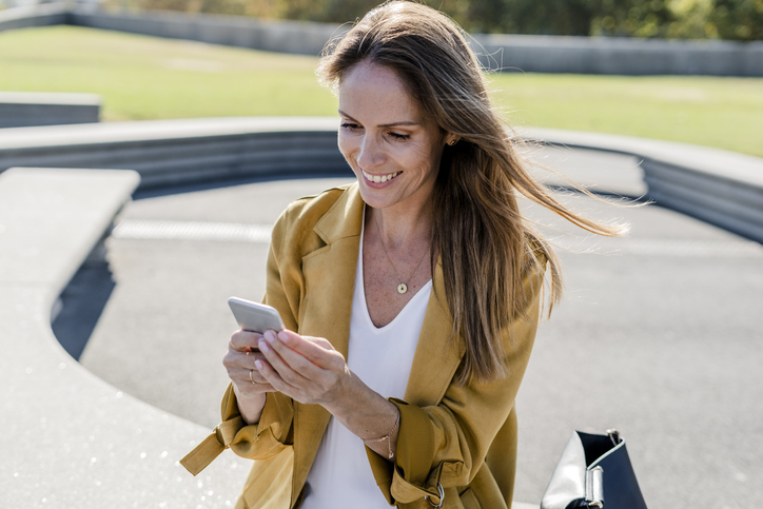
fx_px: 1060
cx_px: 382
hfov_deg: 39.6
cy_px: 254
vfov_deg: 27.0
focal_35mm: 50
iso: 100
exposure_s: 1/1000
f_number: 2.8
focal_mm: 50
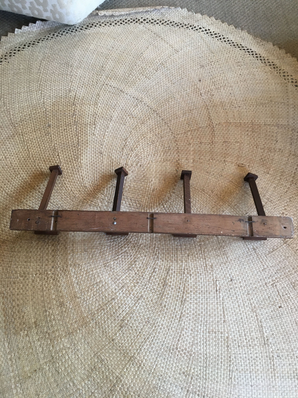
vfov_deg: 61.7
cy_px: 199
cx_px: 149
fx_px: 333
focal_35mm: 29
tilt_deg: -67.5
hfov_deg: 48.2
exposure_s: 1/33
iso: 100
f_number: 2.2
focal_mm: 4.15
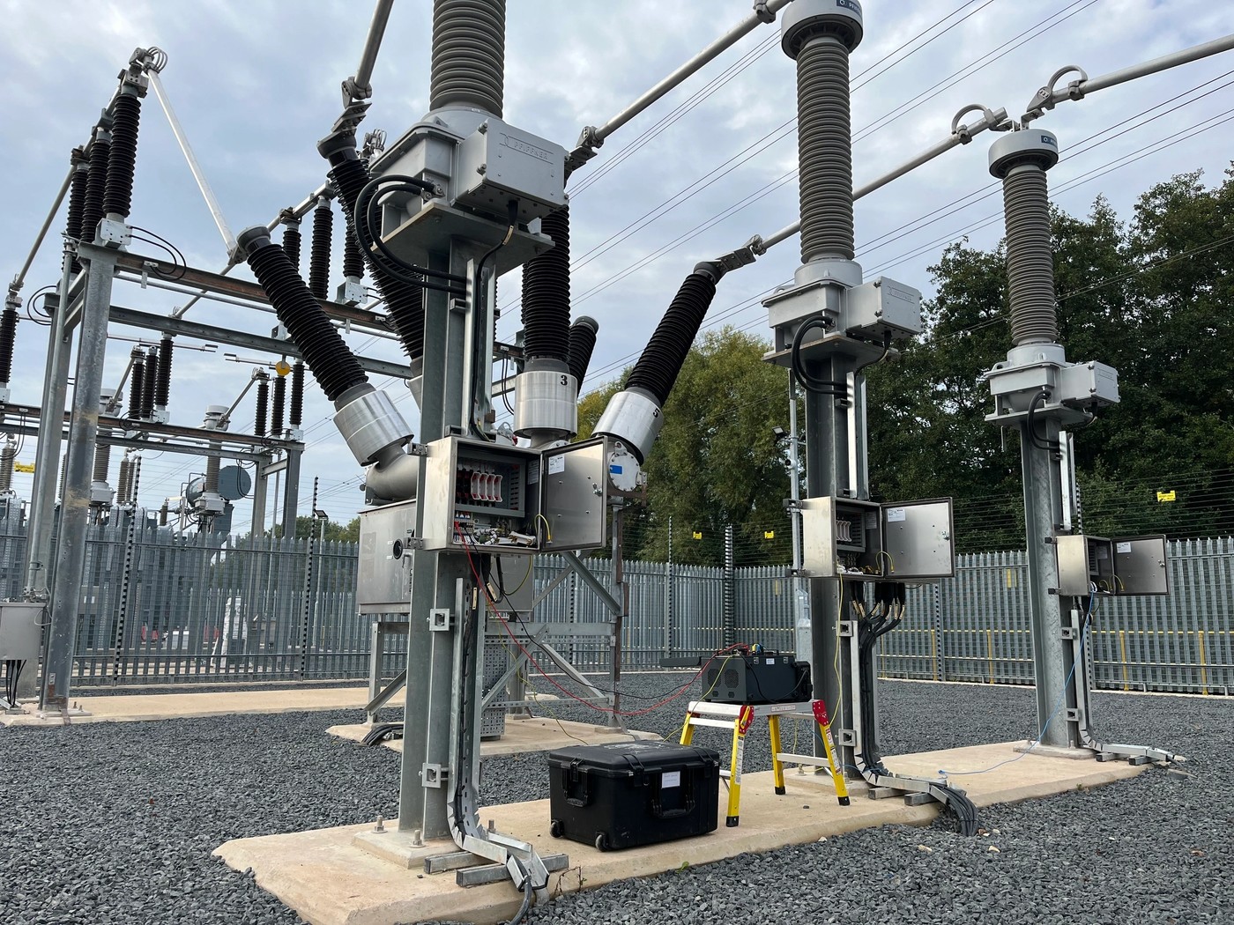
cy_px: 462
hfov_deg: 67.3
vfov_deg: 53.1
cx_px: 617
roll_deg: -0.4
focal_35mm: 26
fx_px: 927
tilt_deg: +9.2
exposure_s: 1/1647
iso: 50
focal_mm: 5.1
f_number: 1.6
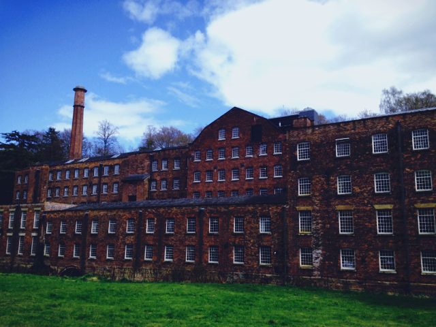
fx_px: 441
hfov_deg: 52.6
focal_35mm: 35
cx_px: 218
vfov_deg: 40.7
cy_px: 164
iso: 50
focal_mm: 4.28
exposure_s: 1/1381
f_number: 2.4
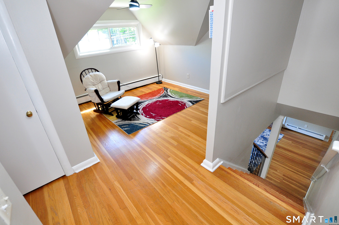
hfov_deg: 96.7
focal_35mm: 16
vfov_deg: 73.5
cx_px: 159
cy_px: 106
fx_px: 150
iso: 640
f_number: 5
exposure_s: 1/40
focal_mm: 10
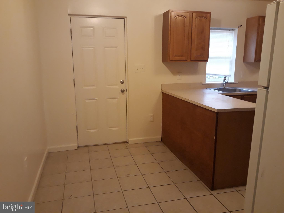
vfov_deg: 49.7
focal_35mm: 28
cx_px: 142
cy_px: 106
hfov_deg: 63.4
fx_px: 230
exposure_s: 1/24
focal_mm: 3.7
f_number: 1.7
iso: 250
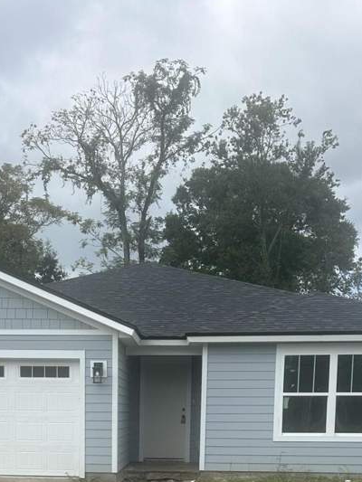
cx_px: 122
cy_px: 475
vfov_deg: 36.0
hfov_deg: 30.1
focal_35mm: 48
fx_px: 669
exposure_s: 1/4184
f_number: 1.78
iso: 80
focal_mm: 6.86
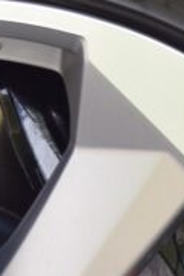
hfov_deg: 5.4
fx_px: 1943
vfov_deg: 8.1
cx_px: 32
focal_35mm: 253
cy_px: 293
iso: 400
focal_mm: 30
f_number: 6.3
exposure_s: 1/160
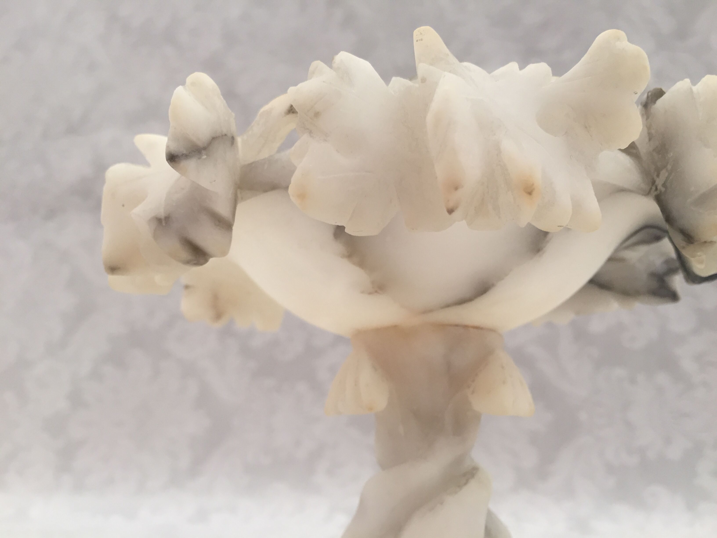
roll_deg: -1.1
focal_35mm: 29
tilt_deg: +14.8
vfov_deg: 48.2
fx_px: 601
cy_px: 269
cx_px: 358
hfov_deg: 61.7
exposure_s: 1/33
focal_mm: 4.15
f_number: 2.2
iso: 40
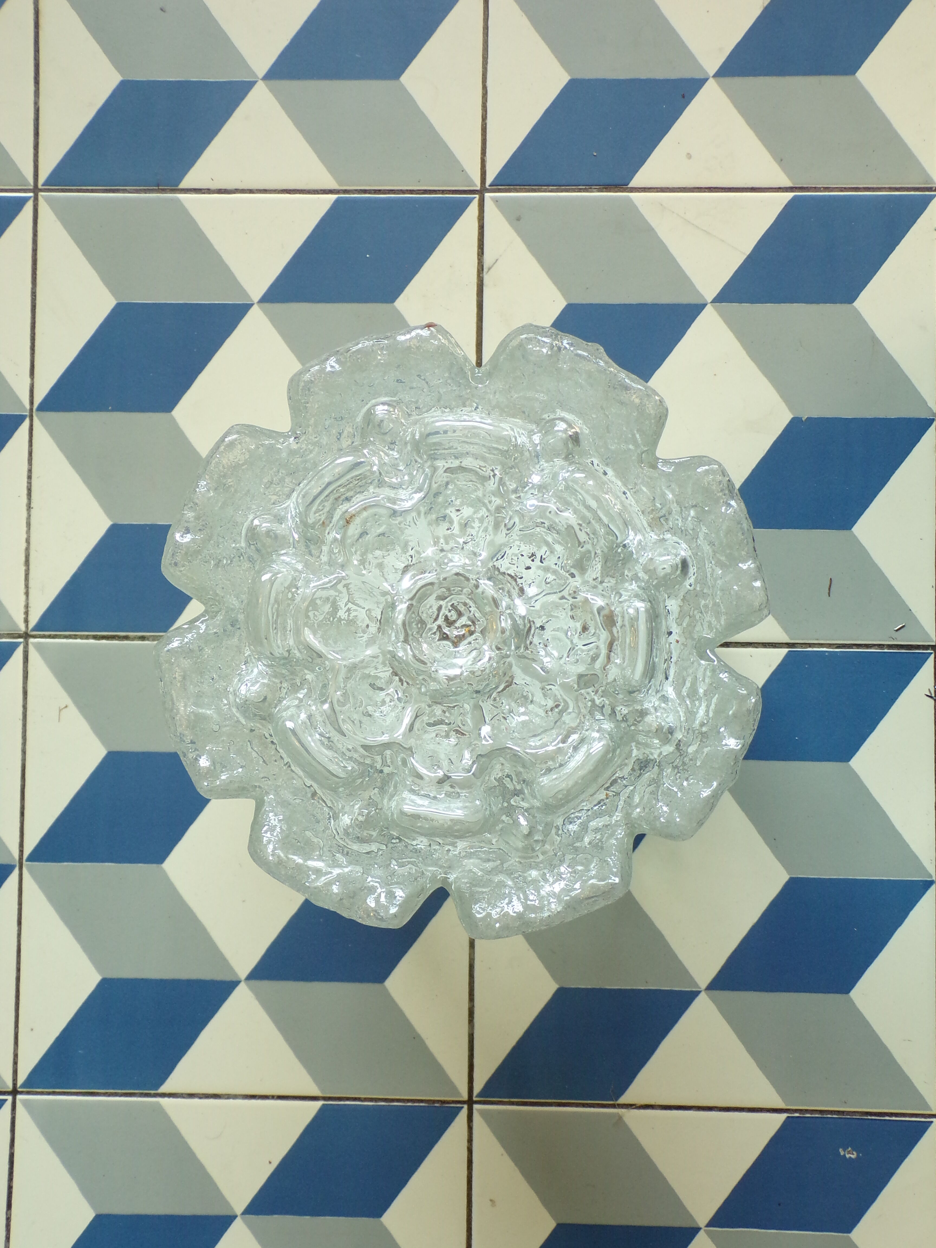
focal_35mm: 32
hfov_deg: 44.2
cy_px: 624
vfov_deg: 56.8
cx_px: 468
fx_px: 1154
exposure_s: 1/25
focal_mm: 5.8
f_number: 3.2
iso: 200
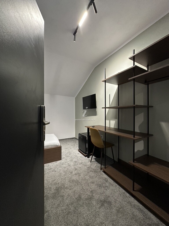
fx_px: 91
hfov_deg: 85.7
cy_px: 113
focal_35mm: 14
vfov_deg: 102.1
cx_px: 84
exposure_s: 1/60
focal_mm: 2.22
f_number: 2.2
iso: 500
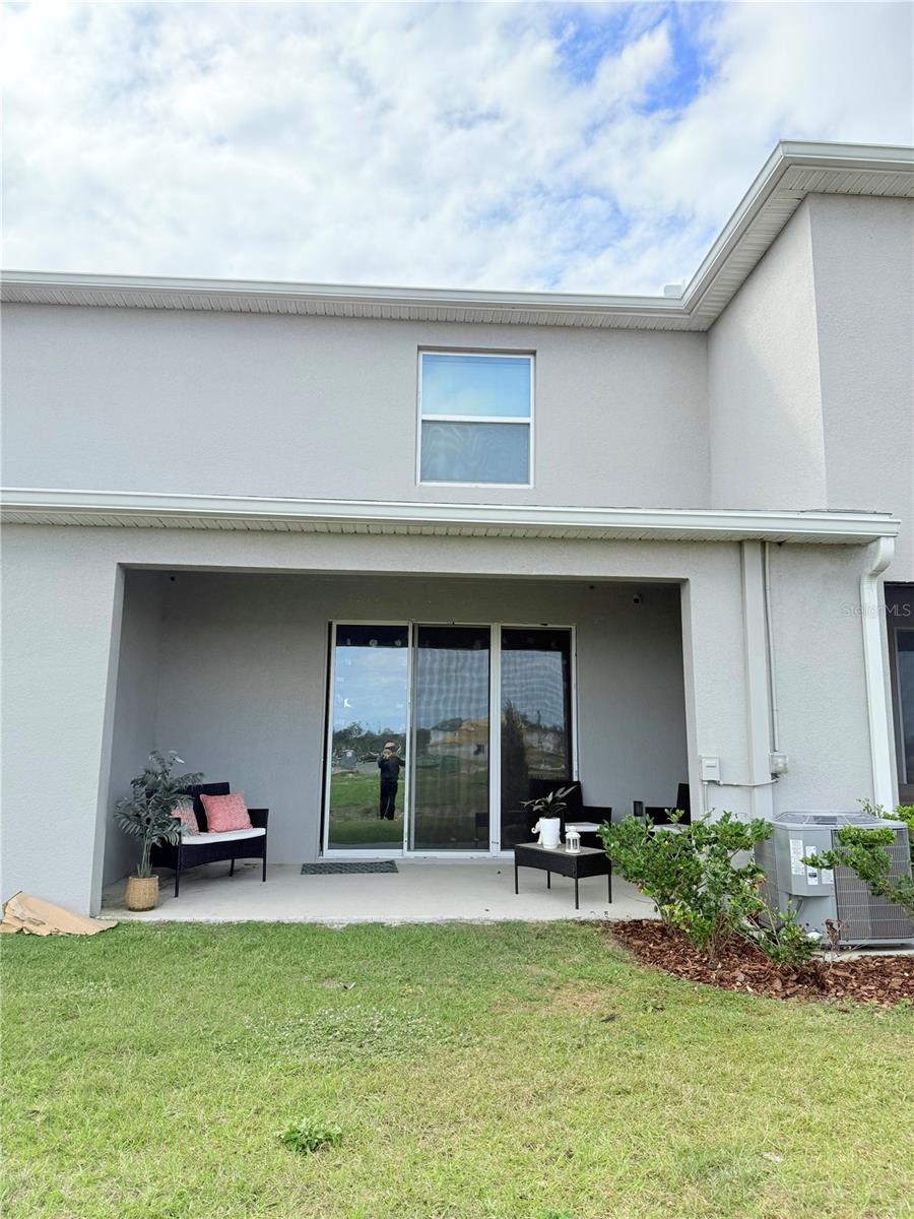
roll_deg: -0.6
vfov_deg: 71.6
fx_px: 845
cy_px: 610
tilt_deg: +10.0
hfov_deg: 56.8
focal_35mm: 24
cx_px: 457
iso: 100
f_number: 1.78
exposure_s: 1/3953
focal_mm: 6.76
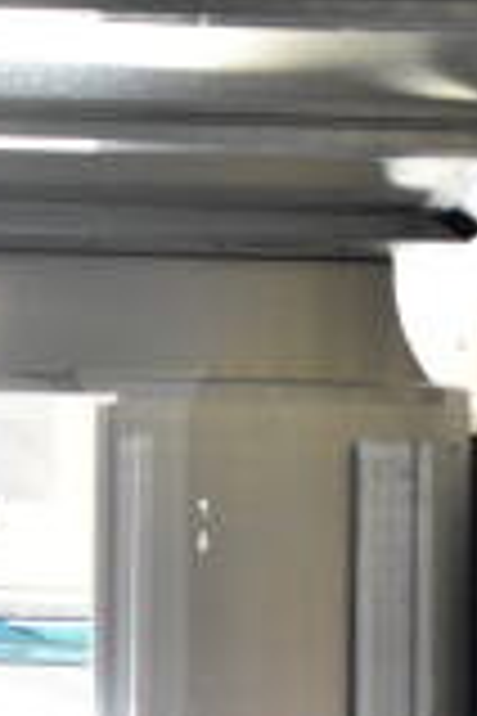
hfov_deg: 9.3
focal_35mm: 144
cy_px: 727
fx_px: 2860
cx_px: -202
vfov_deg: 14.0
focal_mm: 25
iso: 1600
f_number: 4.5
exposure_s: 1/80
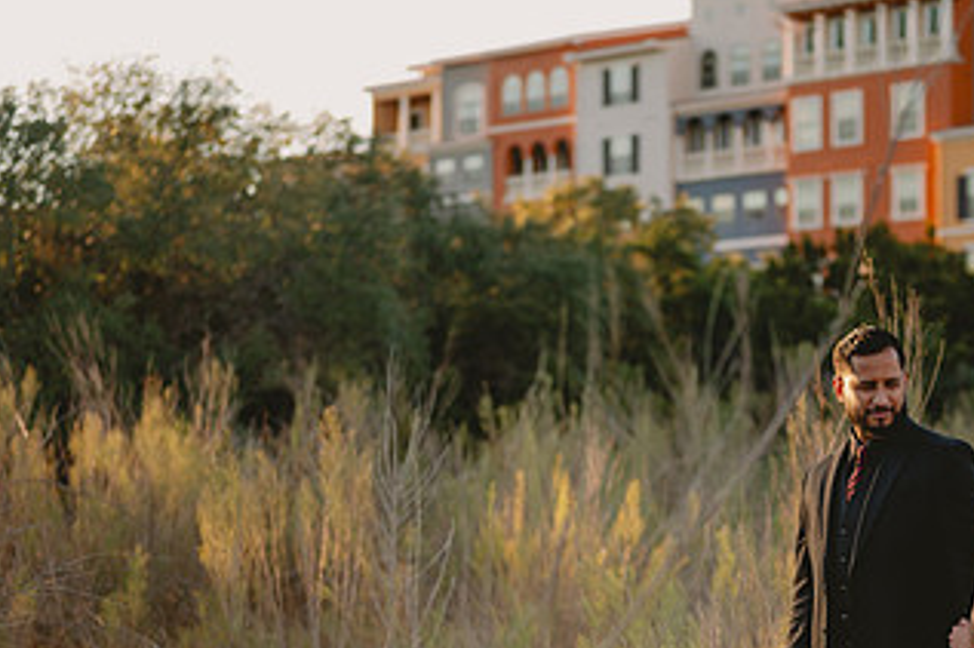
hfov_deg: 20.4
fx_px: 2704
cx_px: 646
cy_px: 557
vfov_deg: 13.6
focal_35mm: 100
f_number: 1.8
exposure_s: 1/800
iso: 50
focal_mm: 50
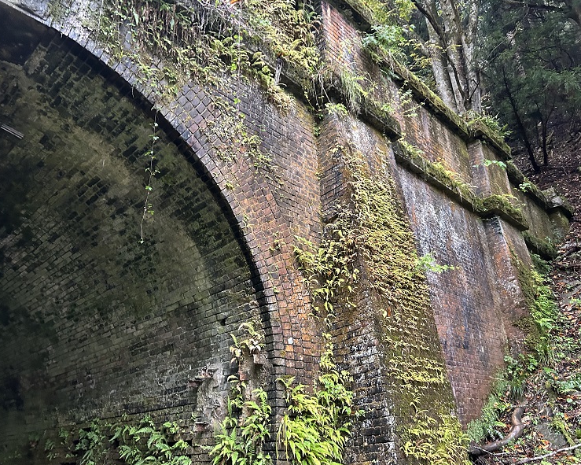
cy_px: 236
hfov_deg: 62.2
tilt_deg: +22.0
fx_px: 481
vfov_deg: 51.5
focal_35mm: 28
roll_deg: +1.7
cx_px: 286
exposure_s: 1/41
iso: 500
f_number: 1.5
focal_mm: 5.7
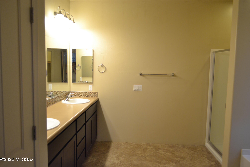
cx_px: 125
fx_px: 187
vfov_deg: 47.9
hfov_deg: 67.4
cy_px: 84
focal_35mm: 27
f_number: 3.5
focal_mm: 18
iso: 400
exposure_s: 1/40
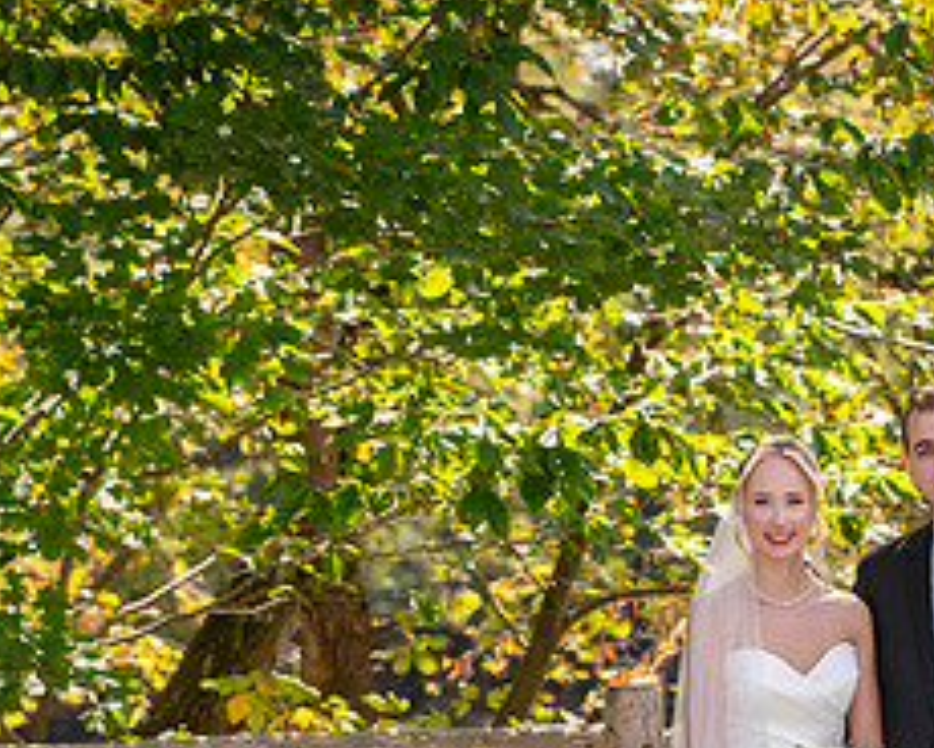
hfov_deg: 9.3
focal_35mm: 207
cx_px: 788
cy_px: 764
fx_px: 5722
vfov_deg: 7.4
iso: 50
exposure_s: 1/200
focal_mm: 86
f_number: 4
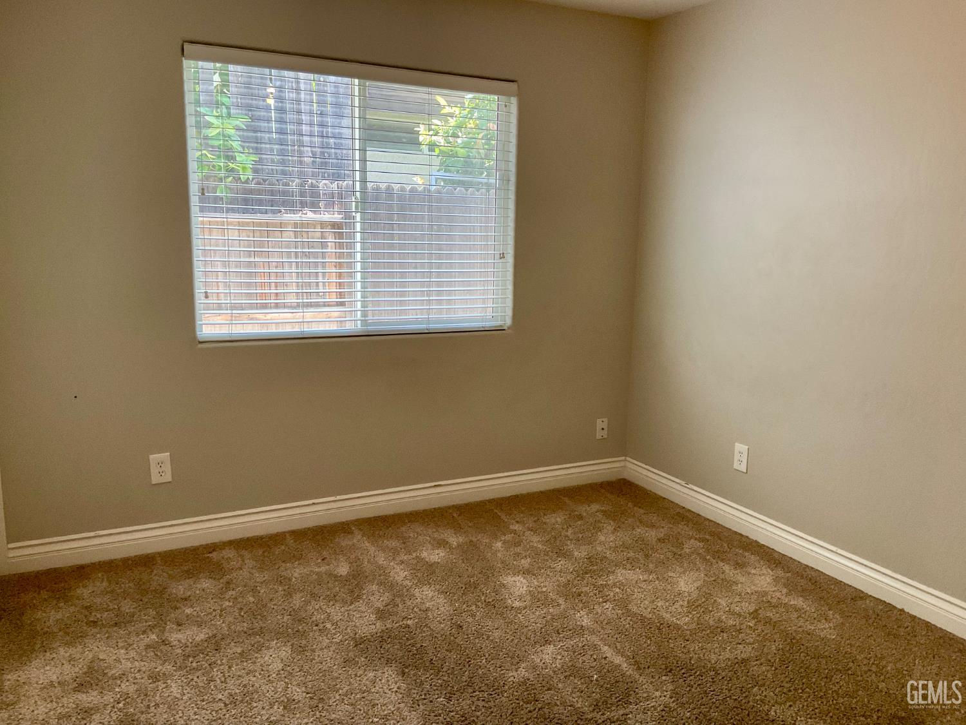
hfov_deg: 61.7
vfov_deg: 48.2
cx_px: 483
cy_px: 362
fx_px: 809
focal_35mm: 29
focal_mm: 3
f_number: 1.8
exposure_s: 1/60
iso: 64
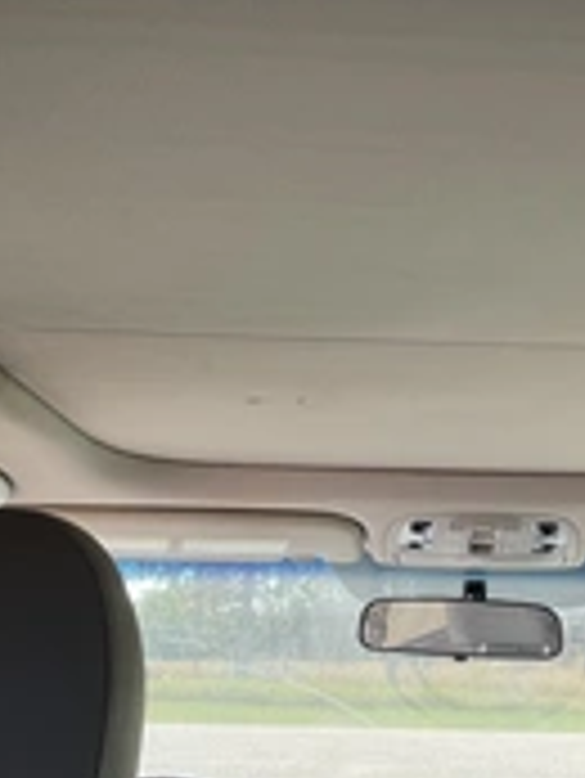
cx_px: 531
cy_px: 364
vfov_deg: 28.9
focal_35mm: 67
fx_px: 1508
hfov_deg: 21.5
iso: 32
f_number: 1.8
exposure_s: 1/158
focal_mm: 3
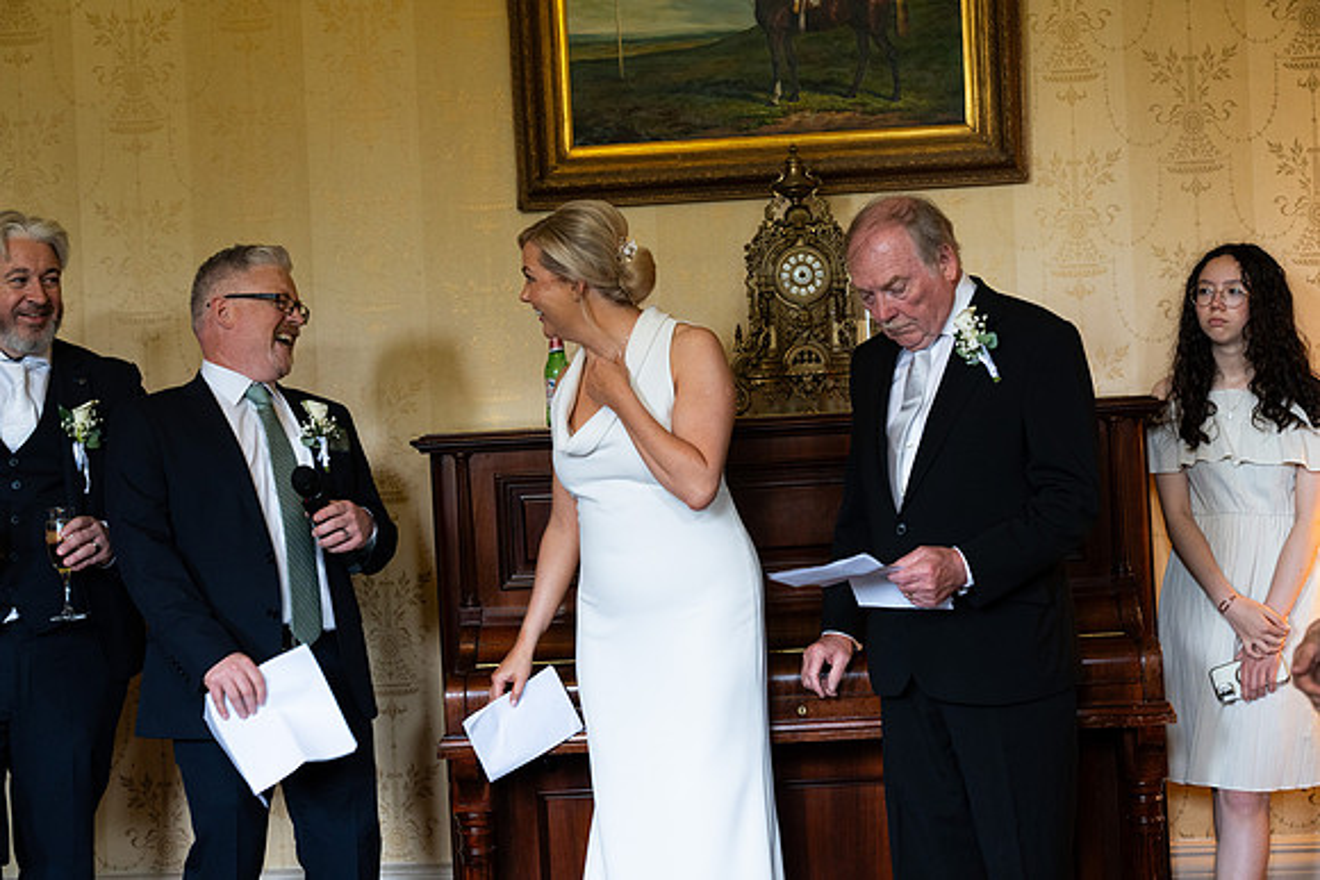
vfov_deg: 24.2
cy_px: 440
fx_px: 2054
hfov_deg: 35.6
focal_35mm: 56
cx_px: 660
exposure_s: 1/160
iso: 2000
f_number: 2.8
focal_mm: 56
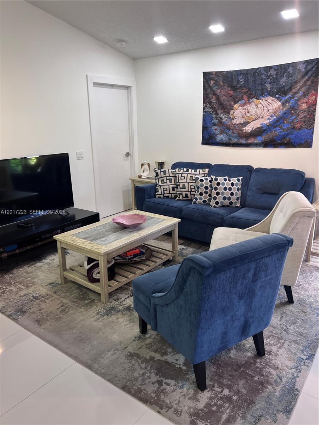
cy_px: 212
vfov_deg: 67.3
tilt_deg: -12.2
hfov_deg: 53.1
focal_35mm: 26
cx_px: 160
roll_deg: +1.2
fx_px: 319
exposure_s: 1/60
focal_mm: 5.7
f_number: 1.5
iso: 80
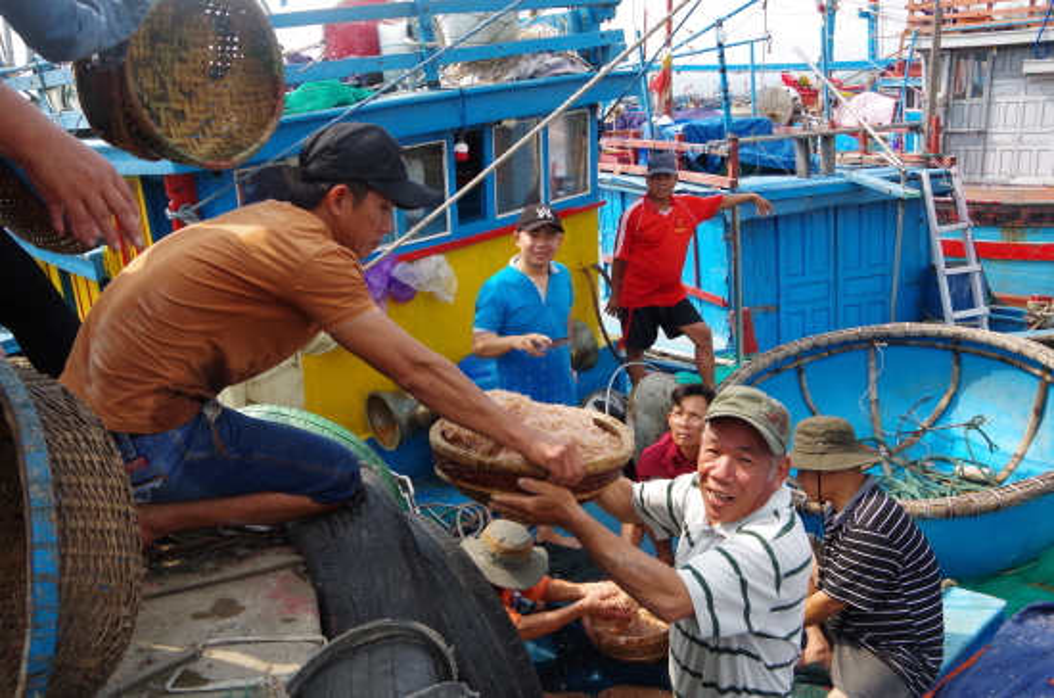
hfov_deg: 60.4
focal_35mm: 31
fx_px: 906
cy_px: 349
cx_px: 527
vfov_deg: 42.1
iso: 800
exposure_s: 1/500
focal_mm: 21
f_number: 9
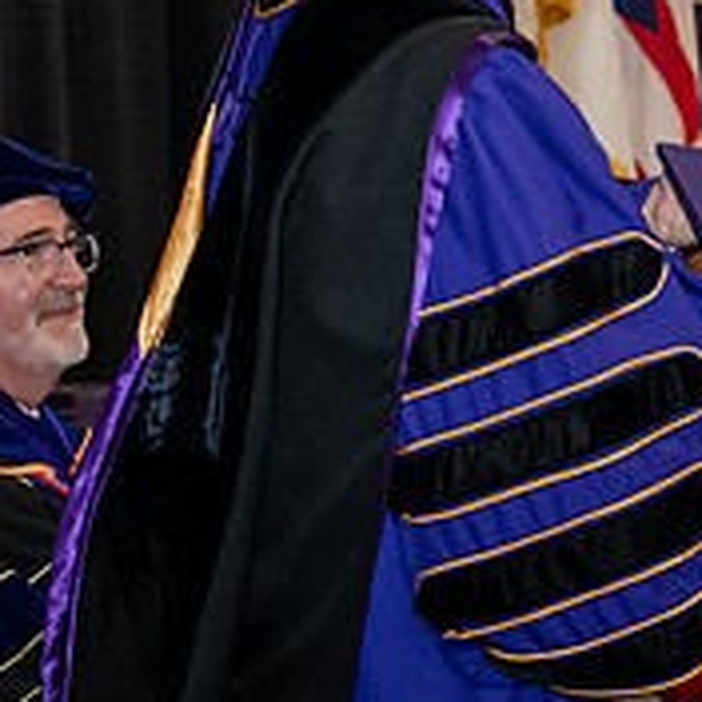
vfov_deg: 8.9
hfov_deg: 8.9
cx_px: 738
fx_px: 4497
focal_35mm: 196
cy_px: 78
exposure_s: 1/200
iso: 2500
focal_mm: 70
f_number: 5.6
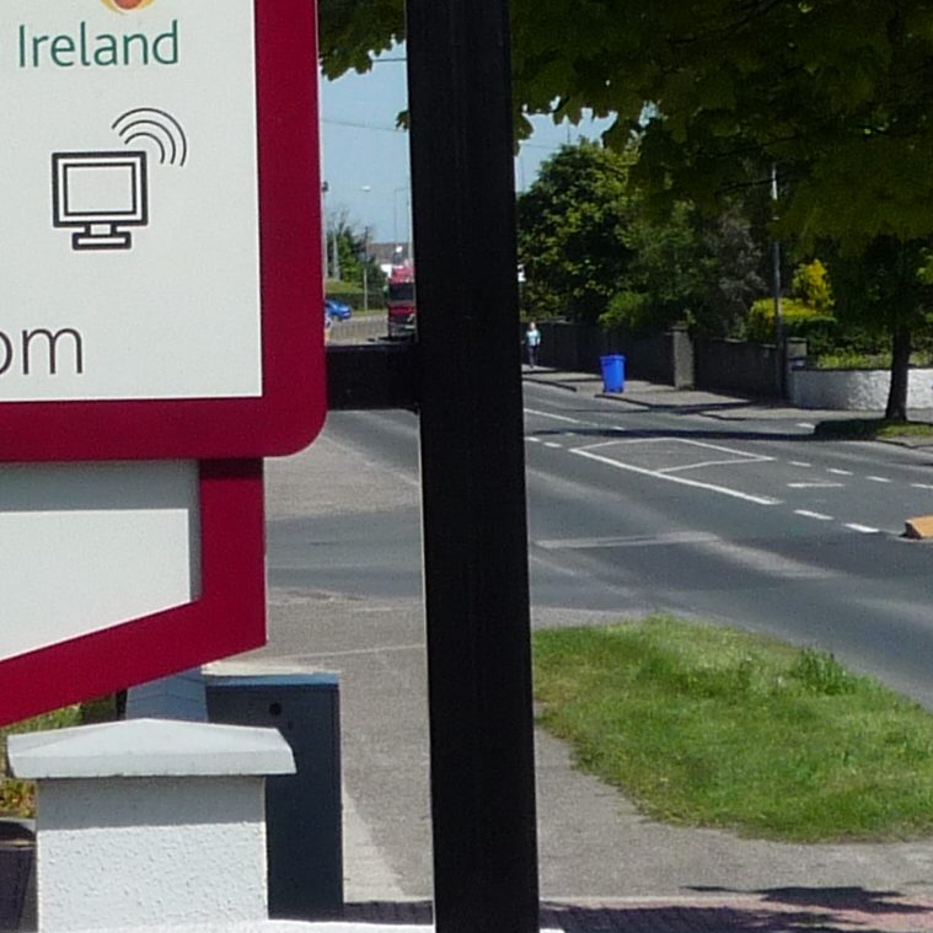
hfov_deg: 9.3
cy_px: -254
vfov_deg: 9.2
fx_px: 5702
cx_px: -79
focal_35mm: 187
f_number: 5
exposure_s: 1/800
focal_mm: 7.8
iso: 100
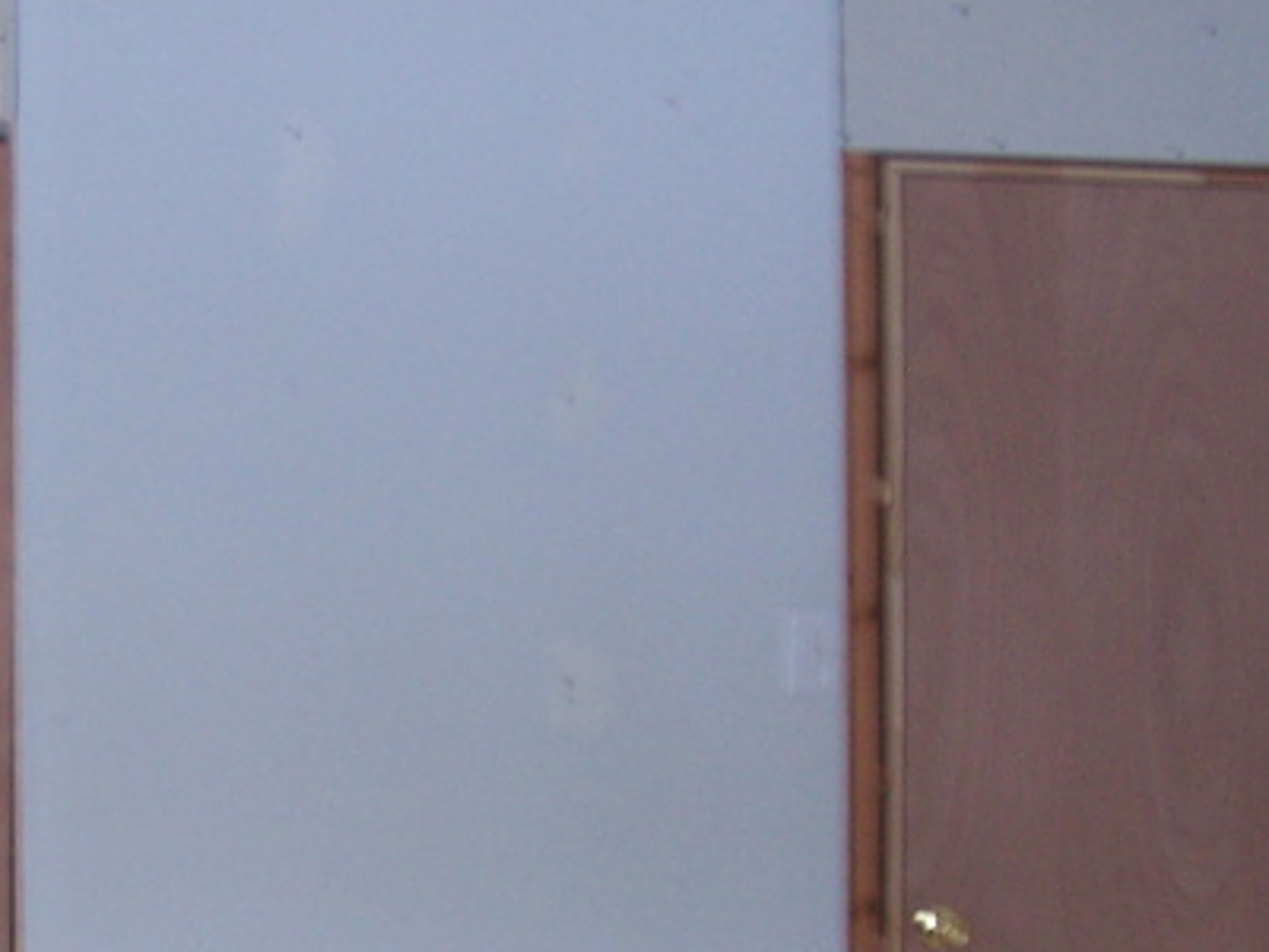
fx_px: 2969
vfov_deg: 17.9
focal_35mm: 81
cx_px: 170
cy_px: 858
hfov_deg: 23.6
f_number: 2.8
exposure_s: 1/10
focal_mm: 6.3
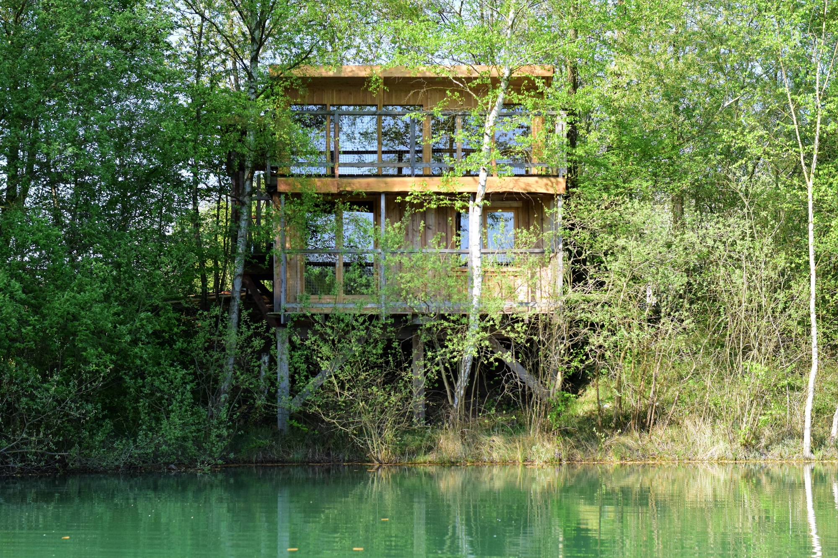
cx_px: 419
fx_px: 1746
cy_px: 279
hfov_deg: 27.0
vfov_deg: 18.2
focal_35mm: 75
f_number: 4.5
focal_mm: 50
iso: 1800
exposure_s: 1/4000
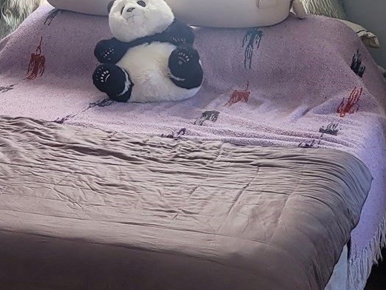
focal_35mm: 102
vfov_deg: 14.3
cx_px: 11
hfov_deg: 18.8
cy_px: -8
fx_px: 1138
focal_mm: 5.4
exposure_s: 1/120
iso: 64
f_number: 1.8
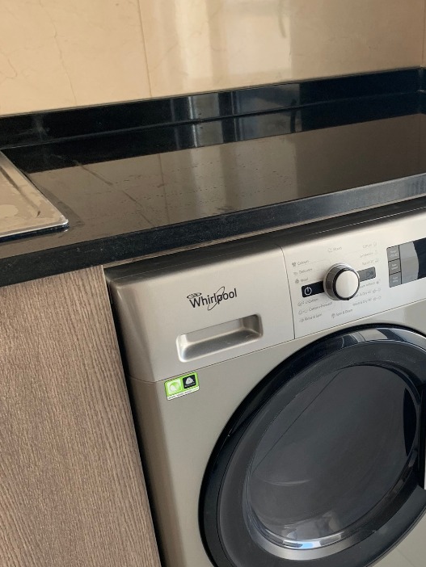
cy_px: 345
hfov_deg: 35.4
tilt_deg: -26.4
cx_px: 308
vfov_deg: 46.5
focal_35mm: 40
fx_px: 656
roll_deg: +1.3
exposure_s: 1/60
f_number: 1.8
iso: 125
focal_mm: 4.25
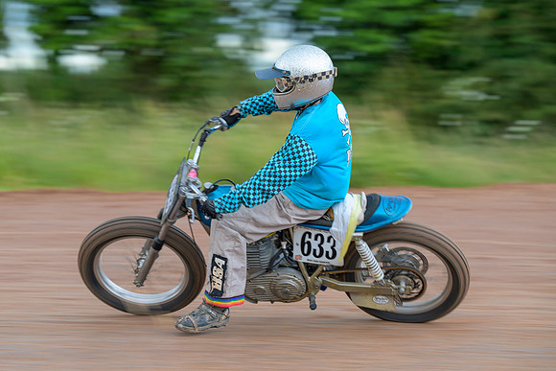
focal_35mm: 128
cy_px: 205
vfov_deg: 10.7
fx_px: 1984
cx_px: 288
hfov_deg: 16.0
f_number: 4
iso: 72
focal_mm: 110
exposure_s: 1/100
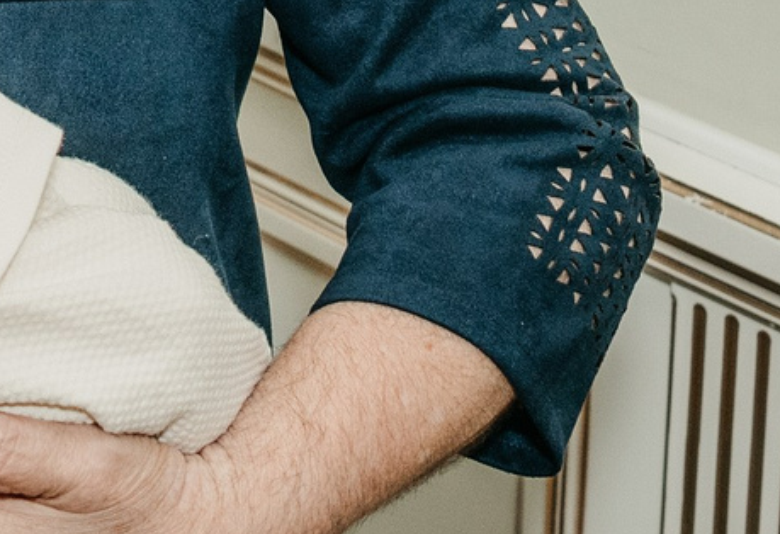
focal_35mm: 151
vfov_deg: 8.5
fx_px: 3298
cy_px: -690
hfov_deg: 13.1
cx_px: -212
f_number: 4.5
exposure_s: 1/160
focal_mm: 24
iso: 320
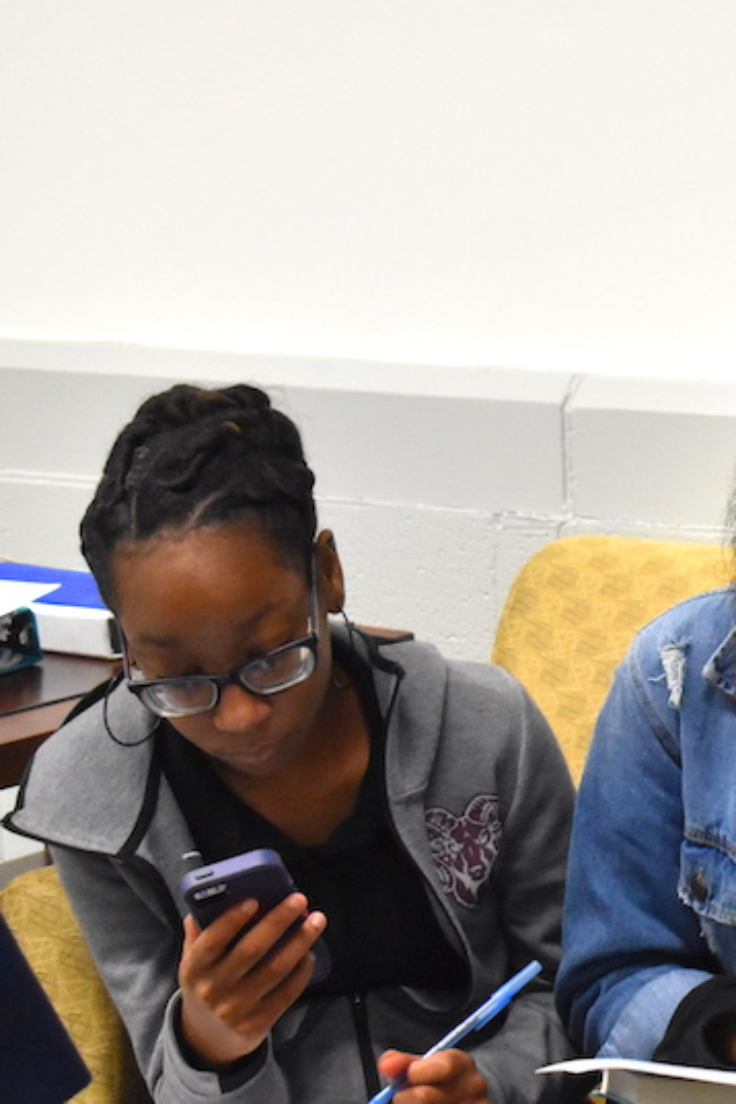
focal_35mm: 134
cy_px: 804
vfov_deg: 15.2
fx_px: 4109
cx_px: 1174
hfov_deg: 9.9
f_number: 4.8
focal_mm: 40
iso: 3200
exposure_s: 1/160
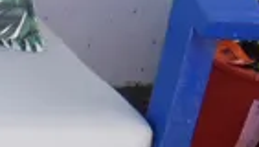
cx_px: -672
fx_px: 1521
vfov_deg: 5.4
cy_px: 323
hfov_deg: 7.6
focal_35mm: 221
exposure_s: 1/200
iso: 200
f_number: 4.5
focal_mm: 14
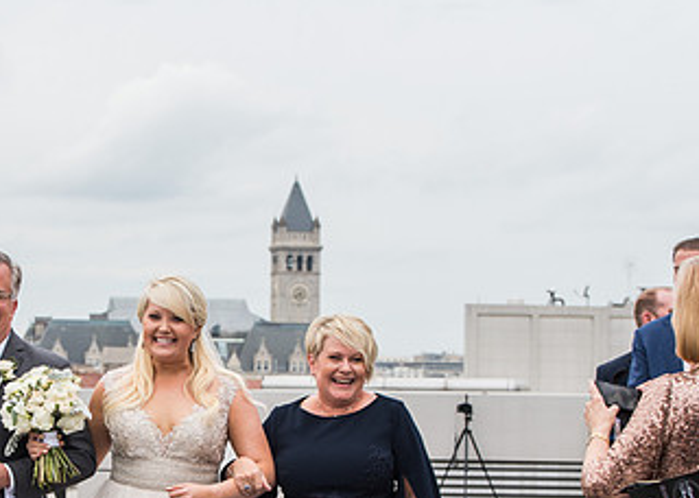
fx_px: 2638
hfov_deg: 15.1
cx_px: 210
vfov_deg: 10.7
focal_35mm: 133
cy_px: 441
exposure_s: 1/160
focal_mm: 70
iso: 200
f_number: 3.2
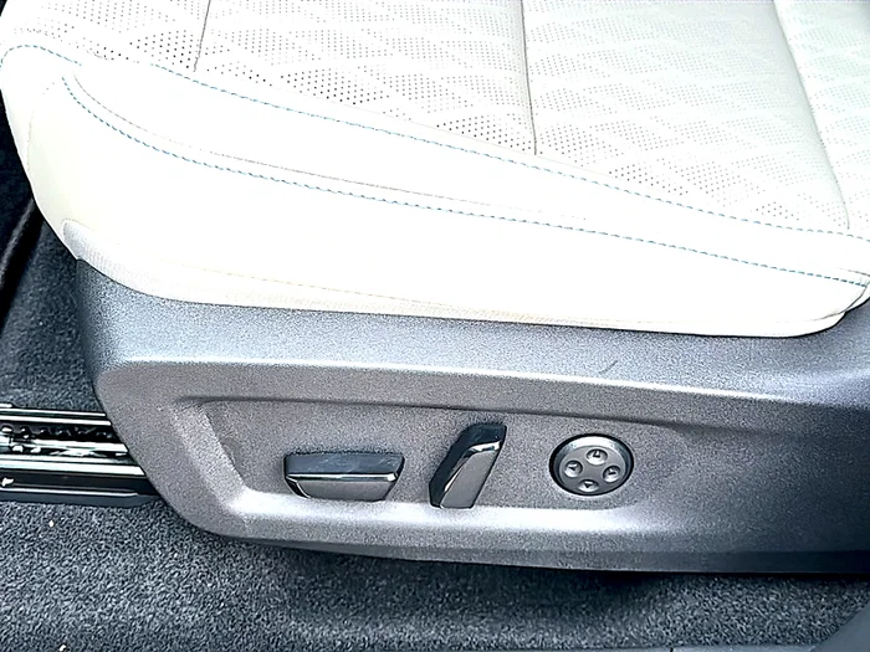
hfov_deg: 42.1
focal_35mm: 45
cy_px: 326
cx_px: 435
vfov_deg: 32.2
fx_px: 1131
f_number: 1.78
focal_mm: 6.86
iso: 80
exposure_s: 1/412
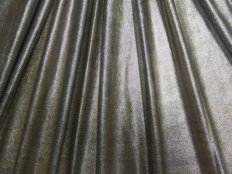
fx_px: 161
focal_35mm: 24
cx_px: 116
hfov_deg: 71.6
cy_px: 87
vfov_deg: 56.8
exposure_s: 1/30
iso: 640
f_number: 3.2
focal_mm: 4
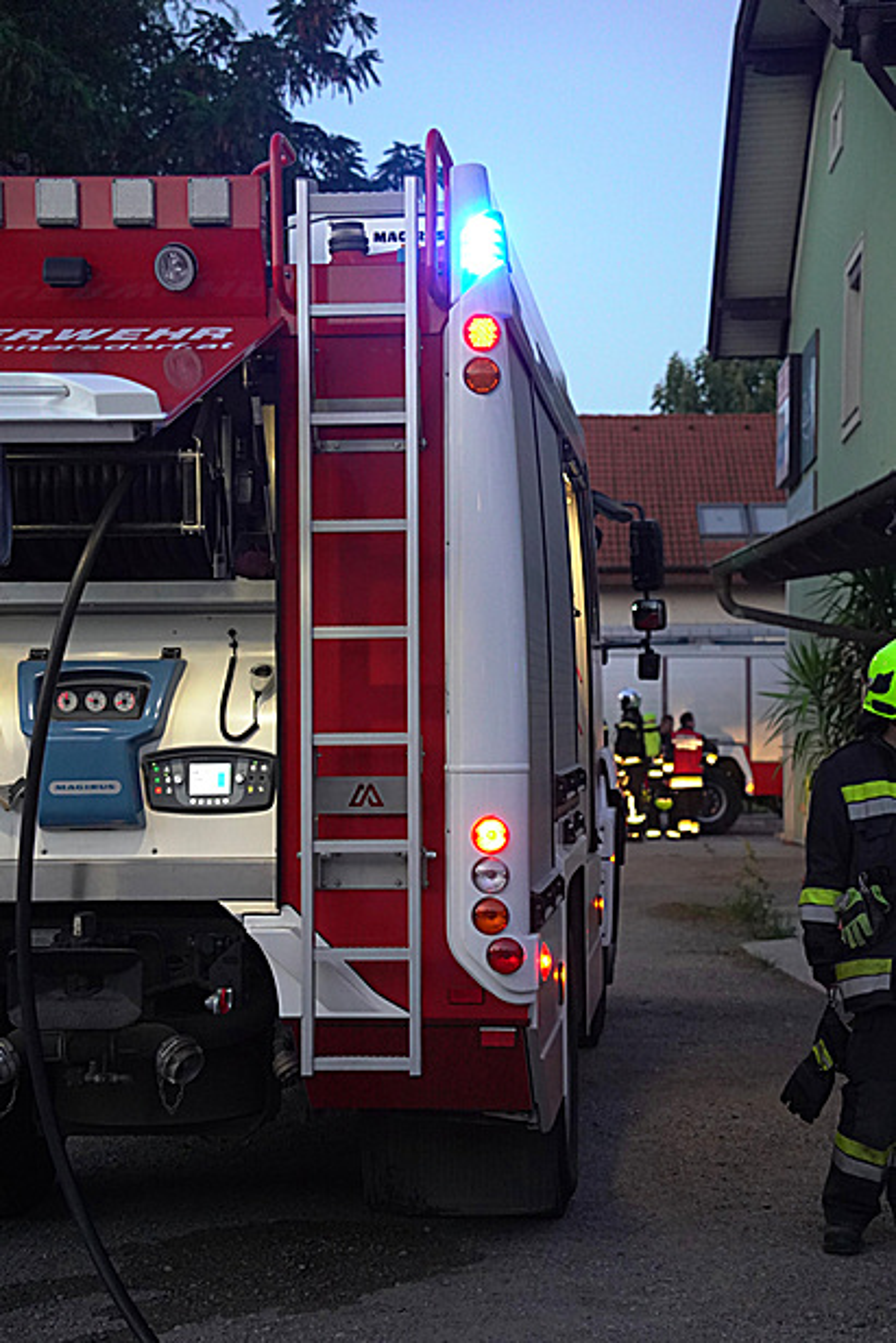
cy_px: 672
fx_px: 2313
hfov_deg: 21.9
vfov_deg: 32.4
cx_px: 448
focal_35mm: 62
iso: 8000
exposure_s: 1/640
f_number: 4
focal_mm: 62
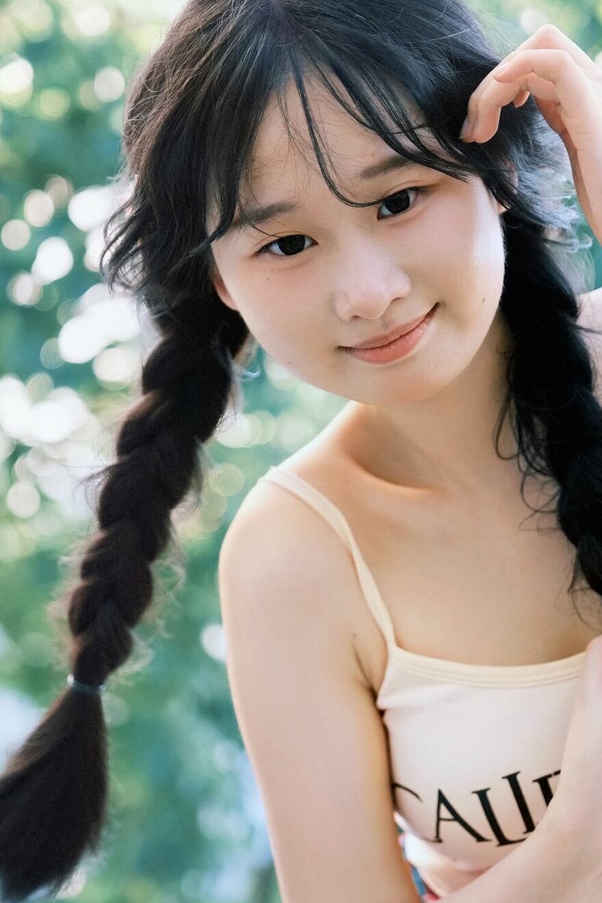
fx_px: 2483
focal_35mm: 99
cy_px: 520
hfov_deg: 13.8
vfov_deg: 20.6
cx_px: 293
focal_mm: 55
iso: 640
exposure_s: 1/250
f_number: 2.8
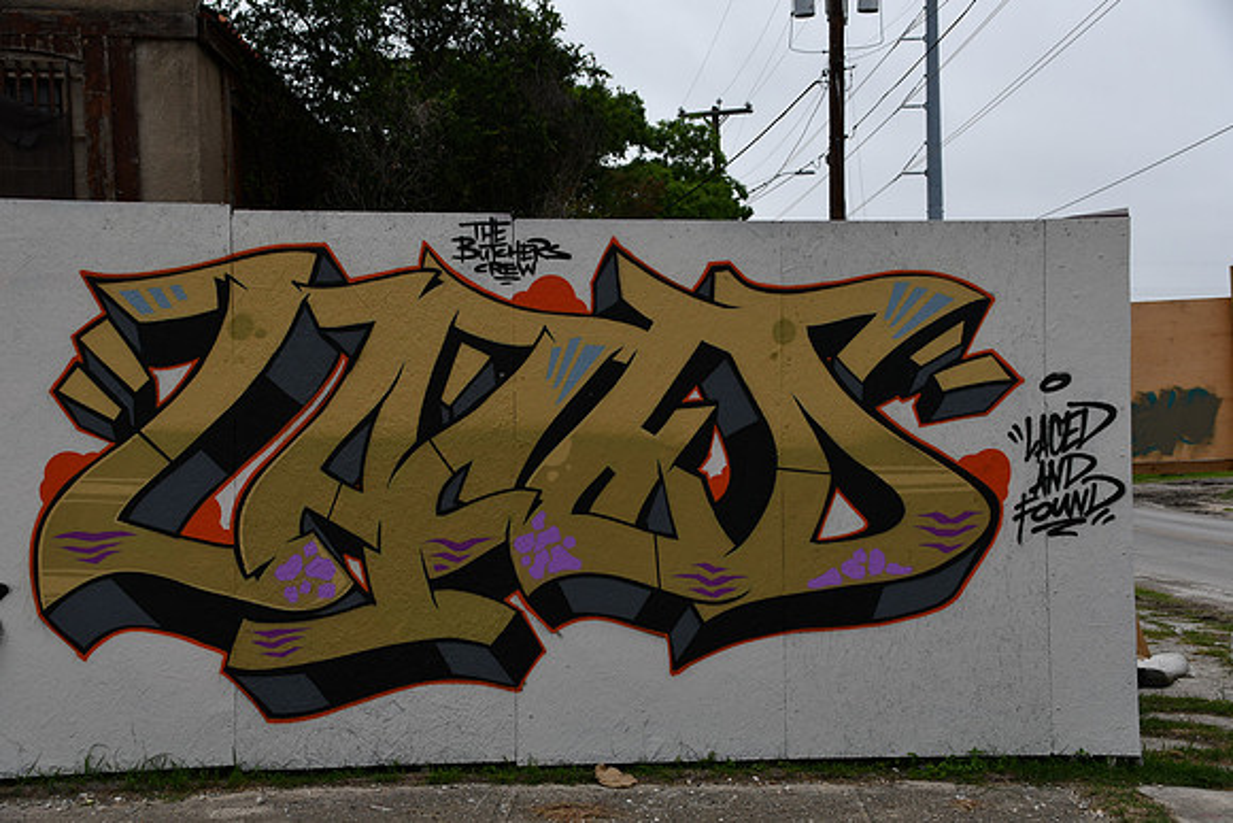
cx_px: 616
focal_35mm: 57
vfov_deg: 23.8
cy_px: 412
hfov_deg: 35.0
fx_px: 1953
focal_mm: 38
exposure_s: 1/250
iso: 200
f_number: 7.1
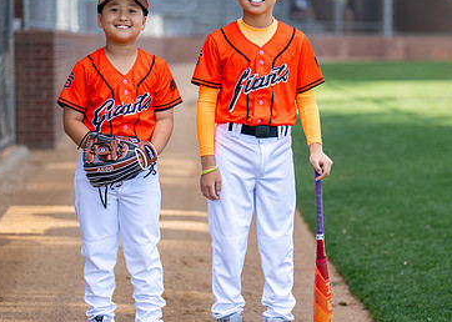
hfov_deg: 22.2
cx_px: 236
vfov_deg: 15.9
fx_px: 1154
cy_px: 164
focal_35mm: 90
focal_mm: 50
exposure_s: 1/2000
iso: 125
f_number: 1.2
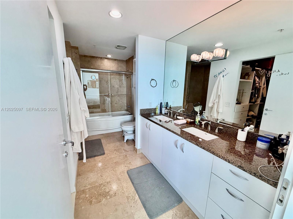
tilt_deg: -12.1
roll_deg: -0.8
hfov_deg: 102.1
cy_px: 110
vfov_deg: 85.7
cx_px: 146
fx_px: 119
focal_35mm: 14
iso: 125
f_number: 2.2
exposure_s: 1/120
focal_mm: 2.22
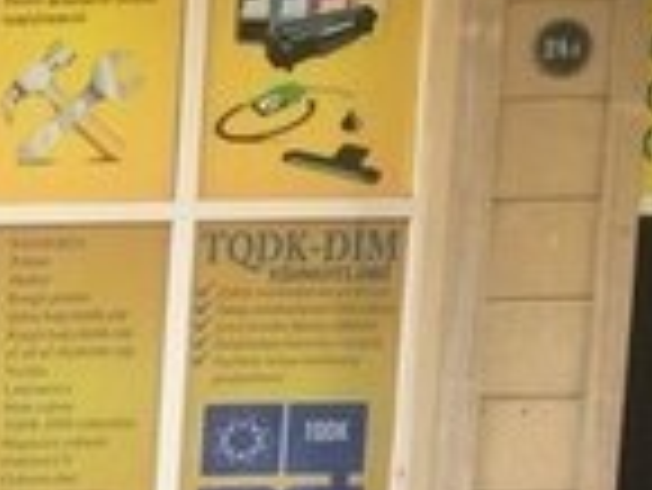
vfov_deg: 10.3
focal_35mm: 132
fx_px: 2488
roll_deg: +0.0
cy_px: 1014
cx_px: -764
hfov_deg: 12.6
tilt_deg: -8.1
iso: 32
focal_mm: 4.15
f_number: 2.2
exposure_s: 1/121
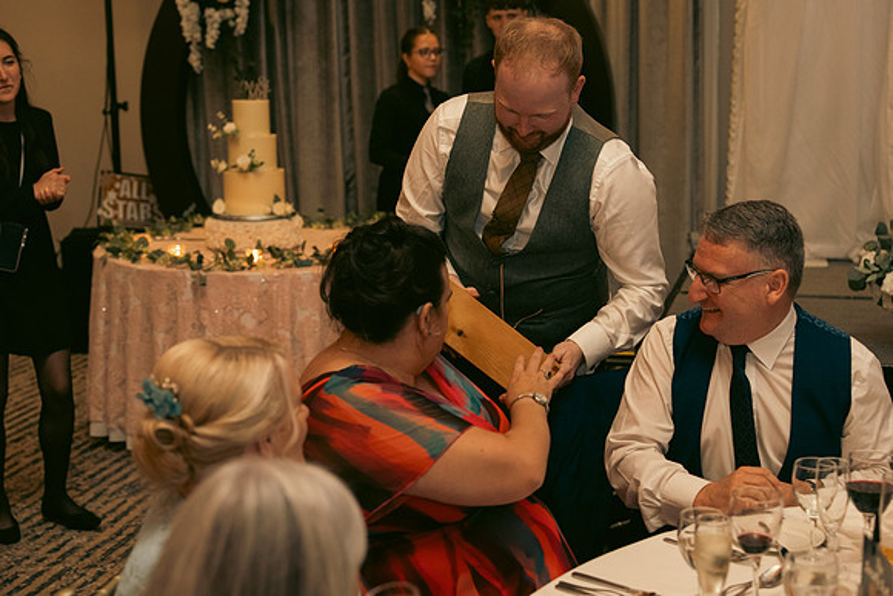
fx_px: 1464
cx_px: 446
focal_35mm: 59
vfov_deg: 23.0
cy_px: 298
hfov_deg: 33.9
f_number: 3.5
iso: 2500
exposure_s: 1/160
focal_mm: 59
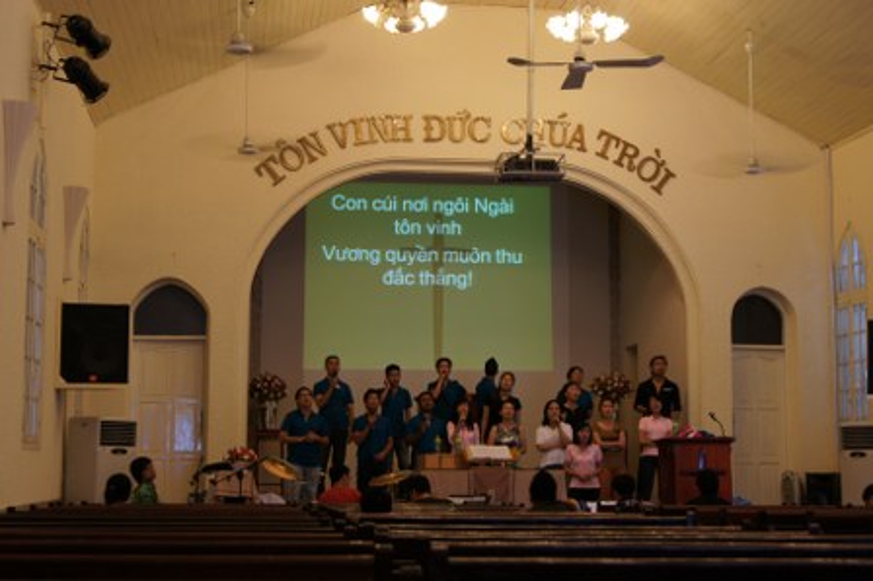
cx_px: 436
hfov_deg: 33.4
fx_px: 1454
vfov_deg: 22.6
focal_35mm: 60
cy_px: 290
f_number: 5
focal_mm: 40
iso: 200
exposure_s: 1/8
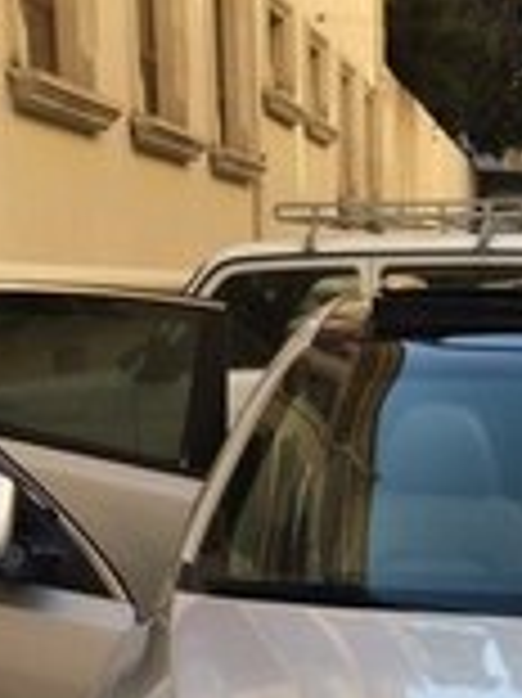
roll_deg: -1.5
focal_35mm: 93
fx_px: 1872
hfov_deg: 15.1
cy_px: 892
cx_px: 693
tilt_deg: -17.3
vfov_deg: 19.5
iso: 32
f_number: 2.2
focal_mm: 4.15
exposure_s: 1/456
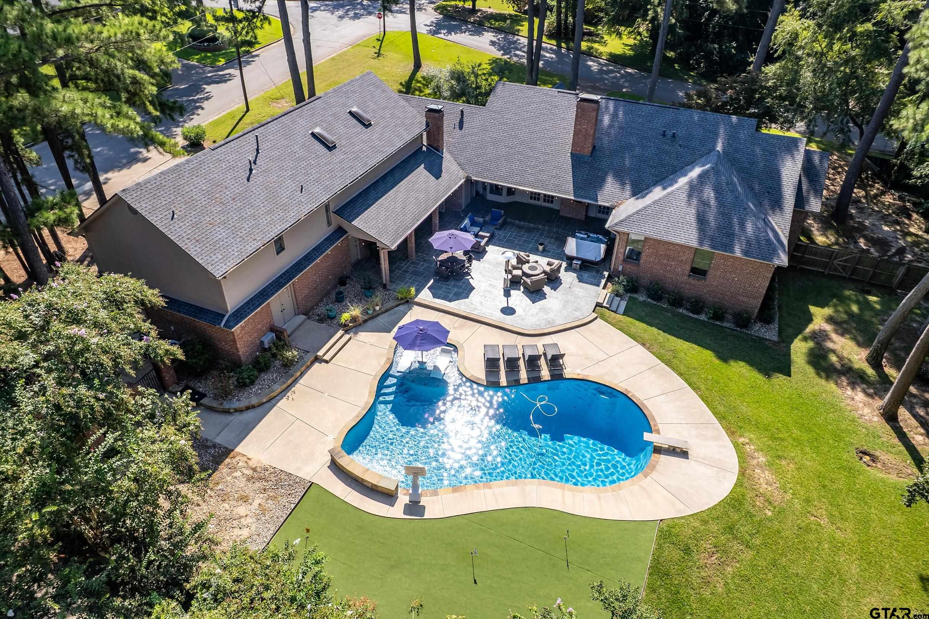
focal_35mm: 22
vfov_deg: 57.2
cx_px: 464
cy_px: 310
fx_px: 568
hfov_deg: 78.6
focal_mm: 8.38
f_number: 2.8
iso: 100
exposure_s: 1/1000
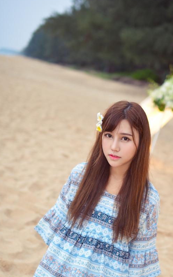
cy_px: 194
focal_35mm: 54
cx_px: 126
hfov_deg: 23.8
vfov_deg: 36.9
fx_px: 407
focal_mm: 35
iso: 400
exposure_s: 1/100
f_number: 1.8
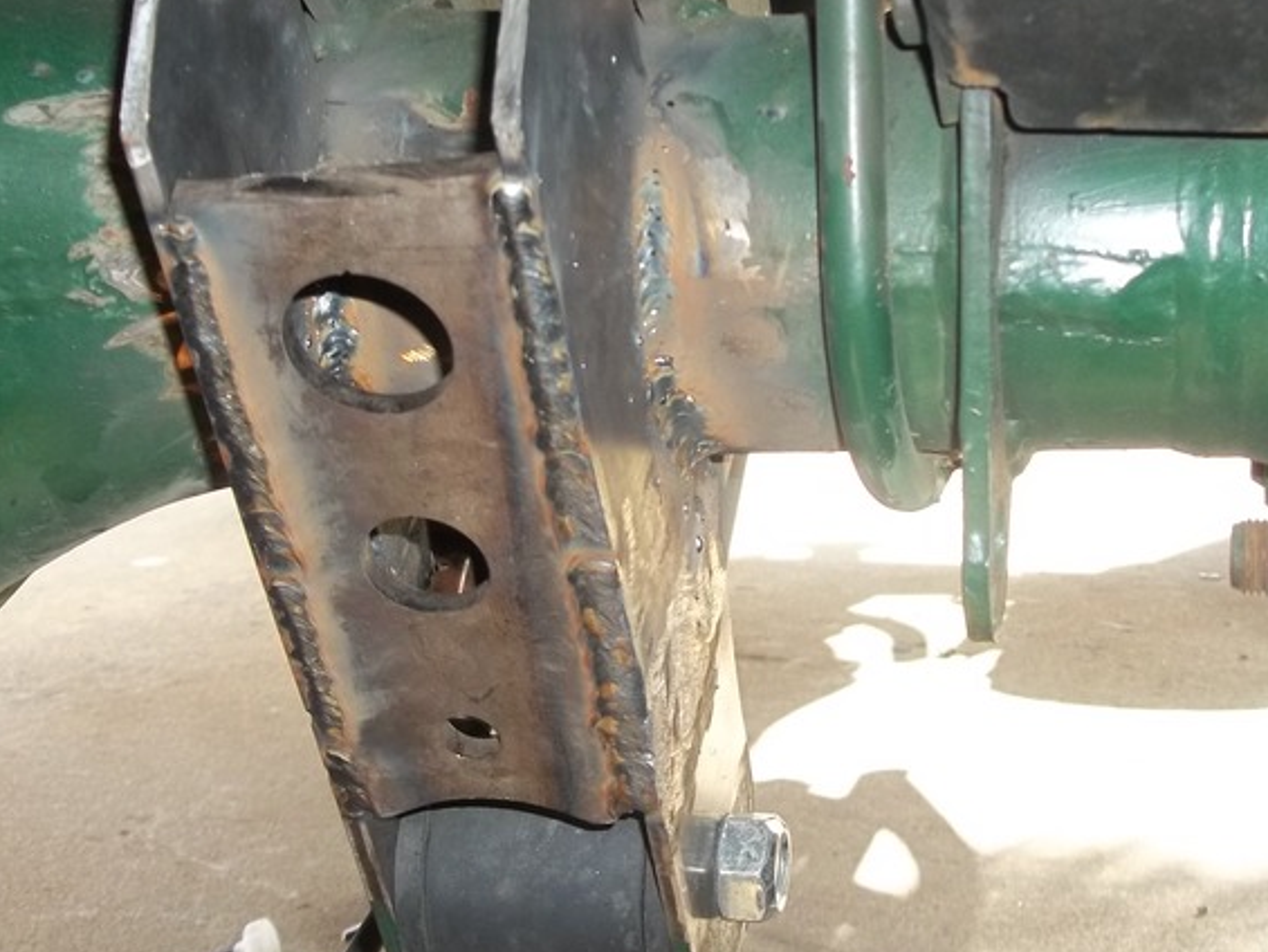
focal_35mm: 58
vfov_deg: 25.1
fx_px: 2125
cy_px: 332
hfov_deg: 33.0
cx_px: 803
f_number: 2.9
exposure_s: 1/100
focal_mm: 5.7
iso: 80
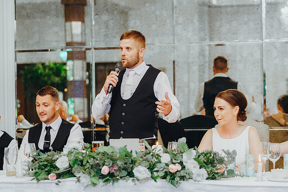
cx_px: 164
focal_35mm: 97
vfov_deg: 14.1
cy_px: 109
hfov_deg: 21.0
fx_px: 775
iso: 2000
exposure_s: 1/125
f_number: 2.8
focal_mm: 85
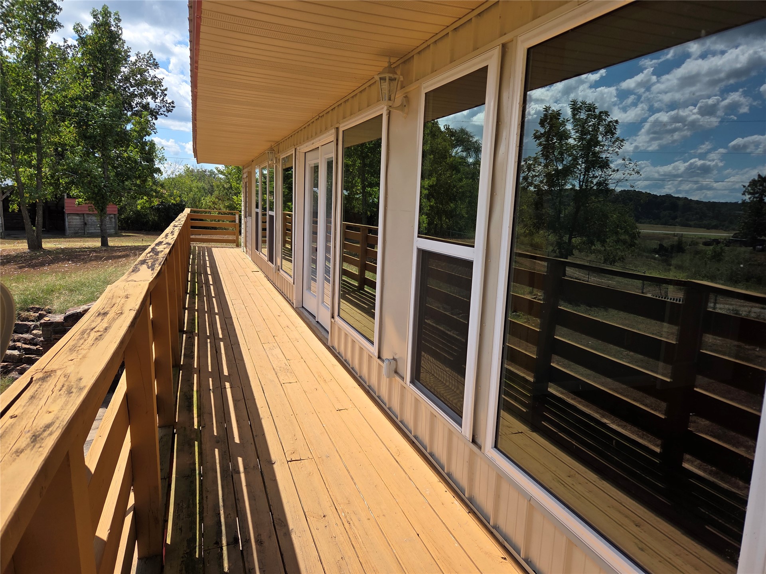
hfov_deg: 73.9
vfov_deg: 58.9
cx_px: 383
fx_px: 509
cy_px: 287
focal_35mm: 23
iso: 80
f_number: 1.8
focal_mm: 5.4
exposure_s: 1/3372
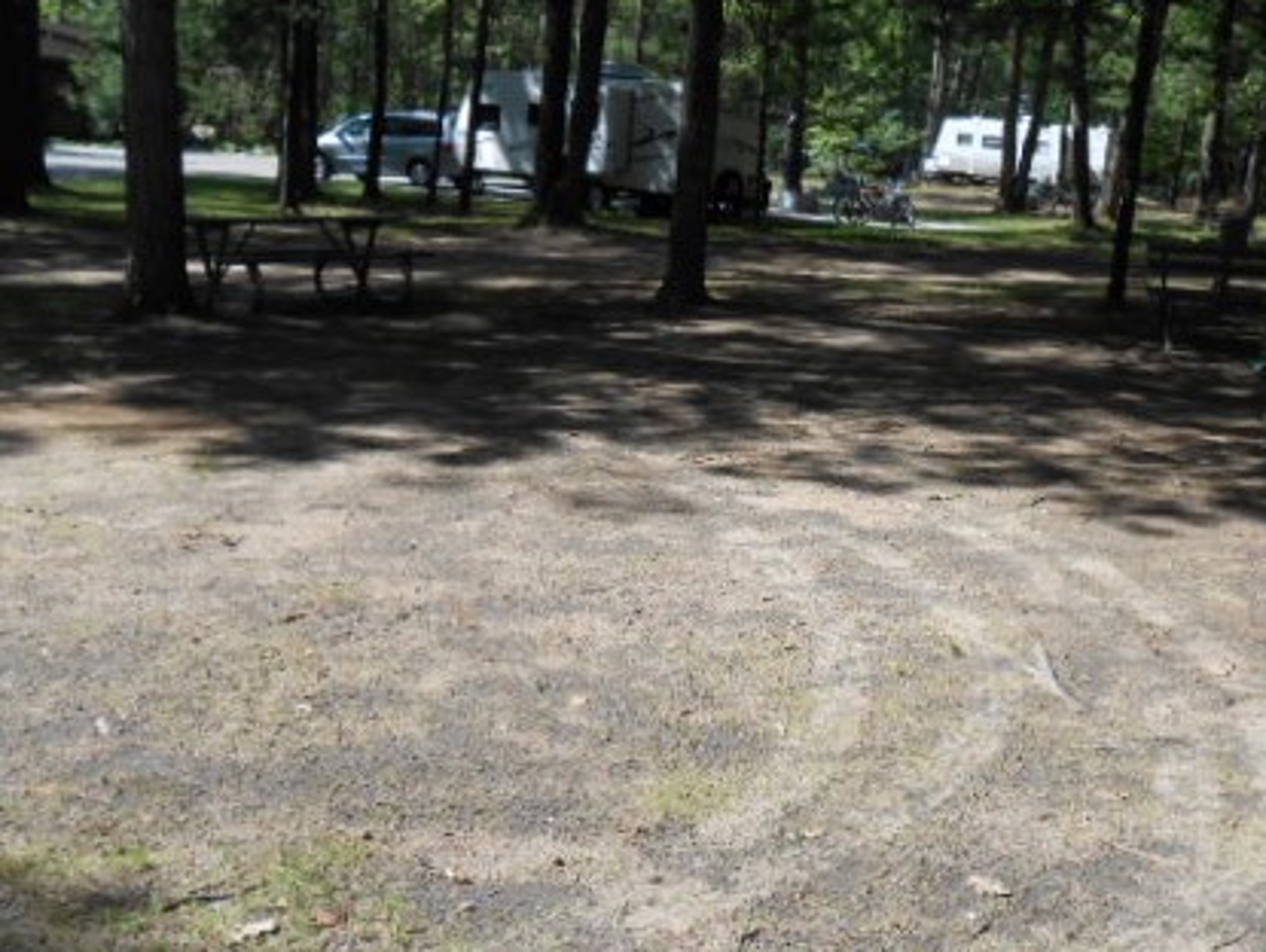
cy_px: 456
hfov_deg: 44.5
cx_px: 758
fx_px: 1537
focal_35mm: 42
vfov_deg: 34.4
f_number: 3.9
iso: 80
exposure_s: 1/400
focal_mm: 6
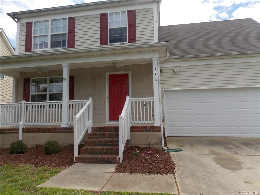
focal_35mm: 23
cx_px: 130
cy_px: 98
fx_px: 173
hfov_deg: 73.9
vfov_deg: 58.9
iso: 80
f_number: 3.1
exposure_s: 1/800
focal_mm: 4
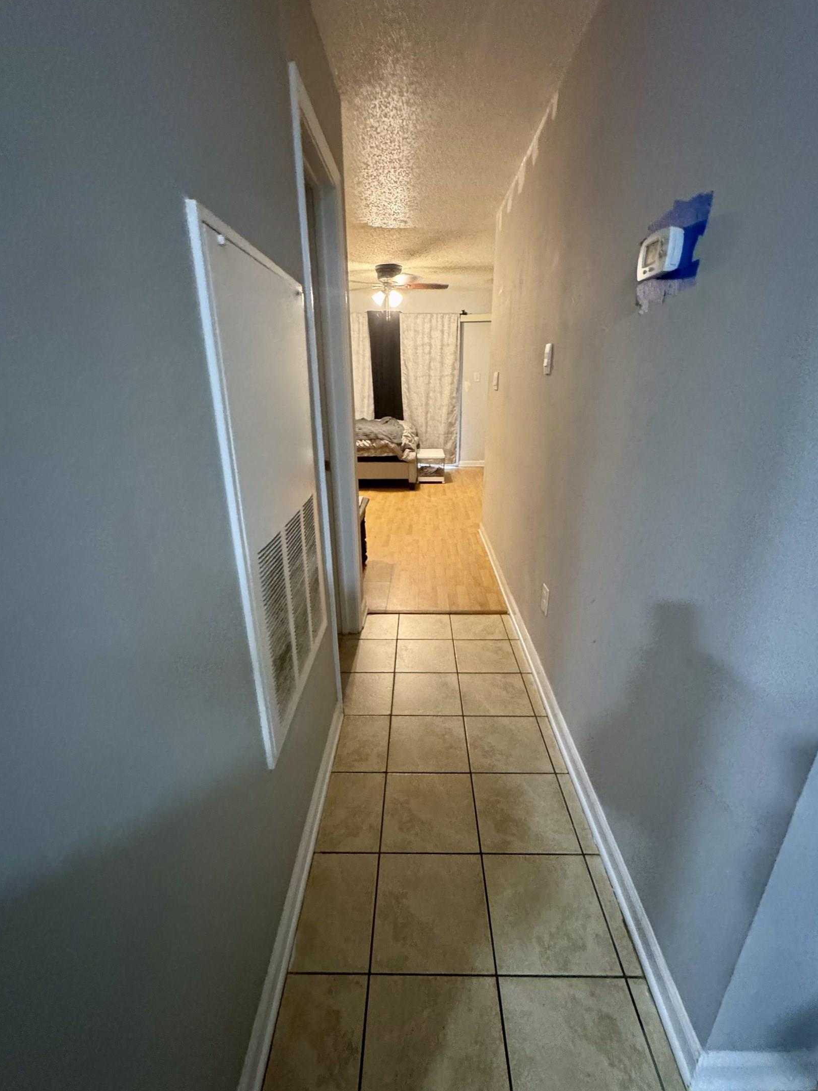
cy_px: 554
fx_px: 473
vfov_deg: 98.2
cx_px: 412
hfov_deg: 81.8
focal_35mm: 15
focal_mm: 2.22
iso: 800
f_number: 2.2
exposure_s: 1/60
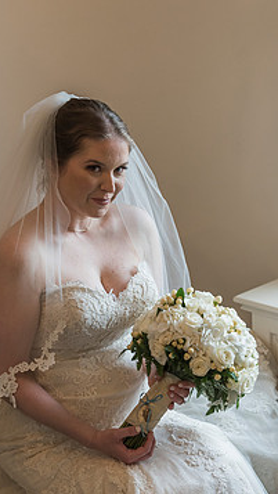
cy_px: 278
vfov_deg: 31.8
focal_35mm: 66
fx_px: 864
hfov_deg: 18.3
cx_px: 131
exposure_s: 1/250
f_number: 3.5
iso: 1000
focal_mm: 50
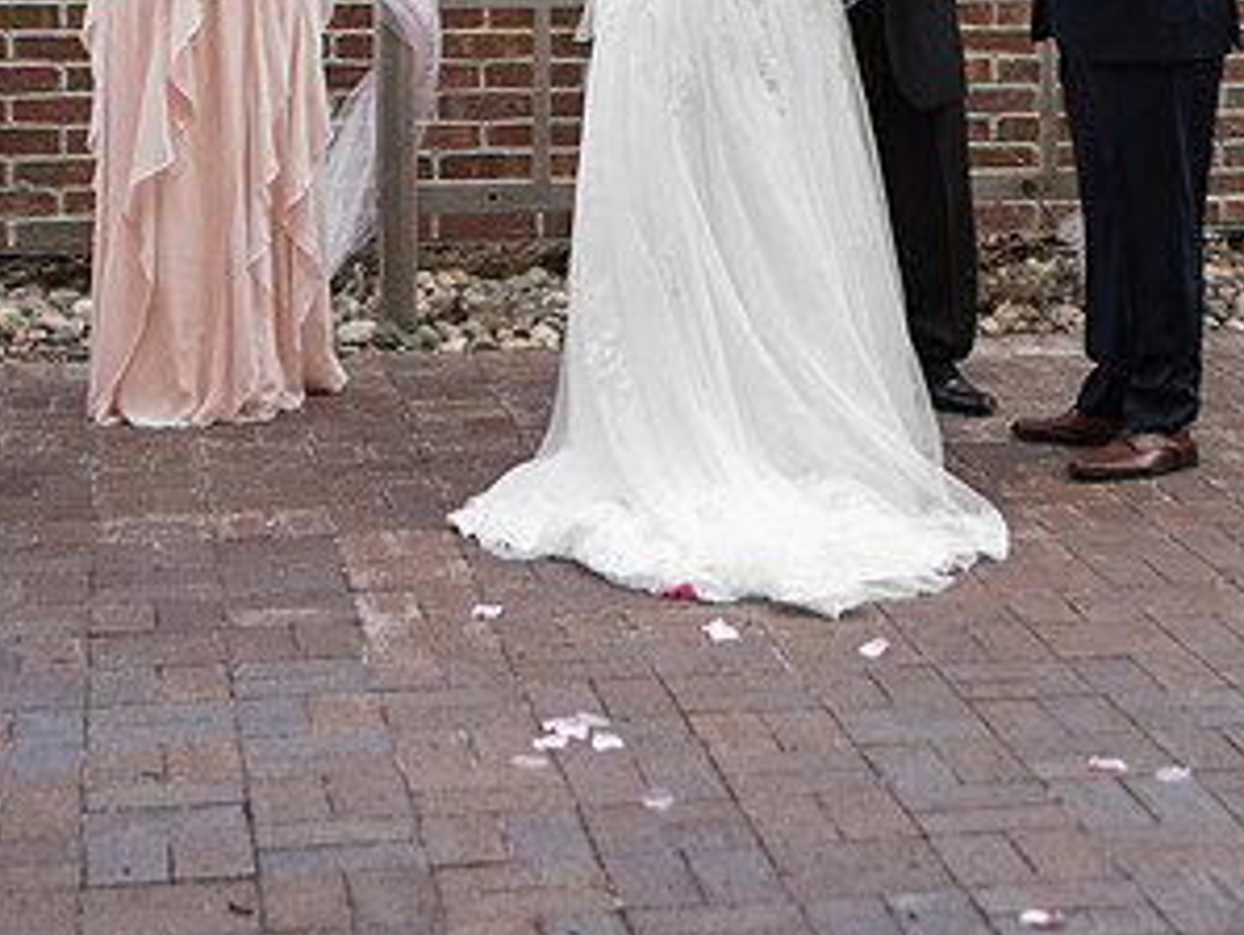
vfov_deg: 15.3
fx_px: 3417
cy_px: -1
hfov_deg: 20.5
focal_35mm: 95
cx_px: 941
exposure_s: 1/200
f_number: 2.8
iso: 500
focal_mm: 38
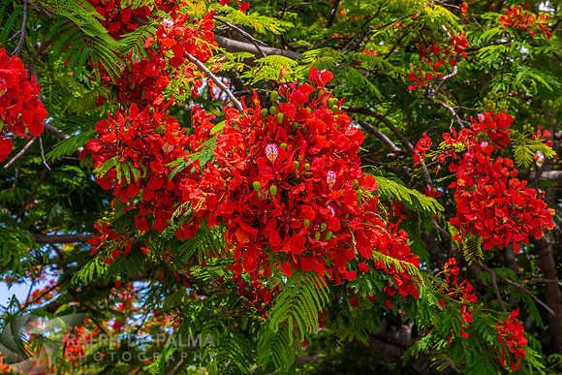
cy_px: 188
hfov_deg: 30.5
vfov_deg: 20.6
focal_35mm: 66
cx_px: 281
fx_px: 1031
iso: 64
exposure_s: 1/200
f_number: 8
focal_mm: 66
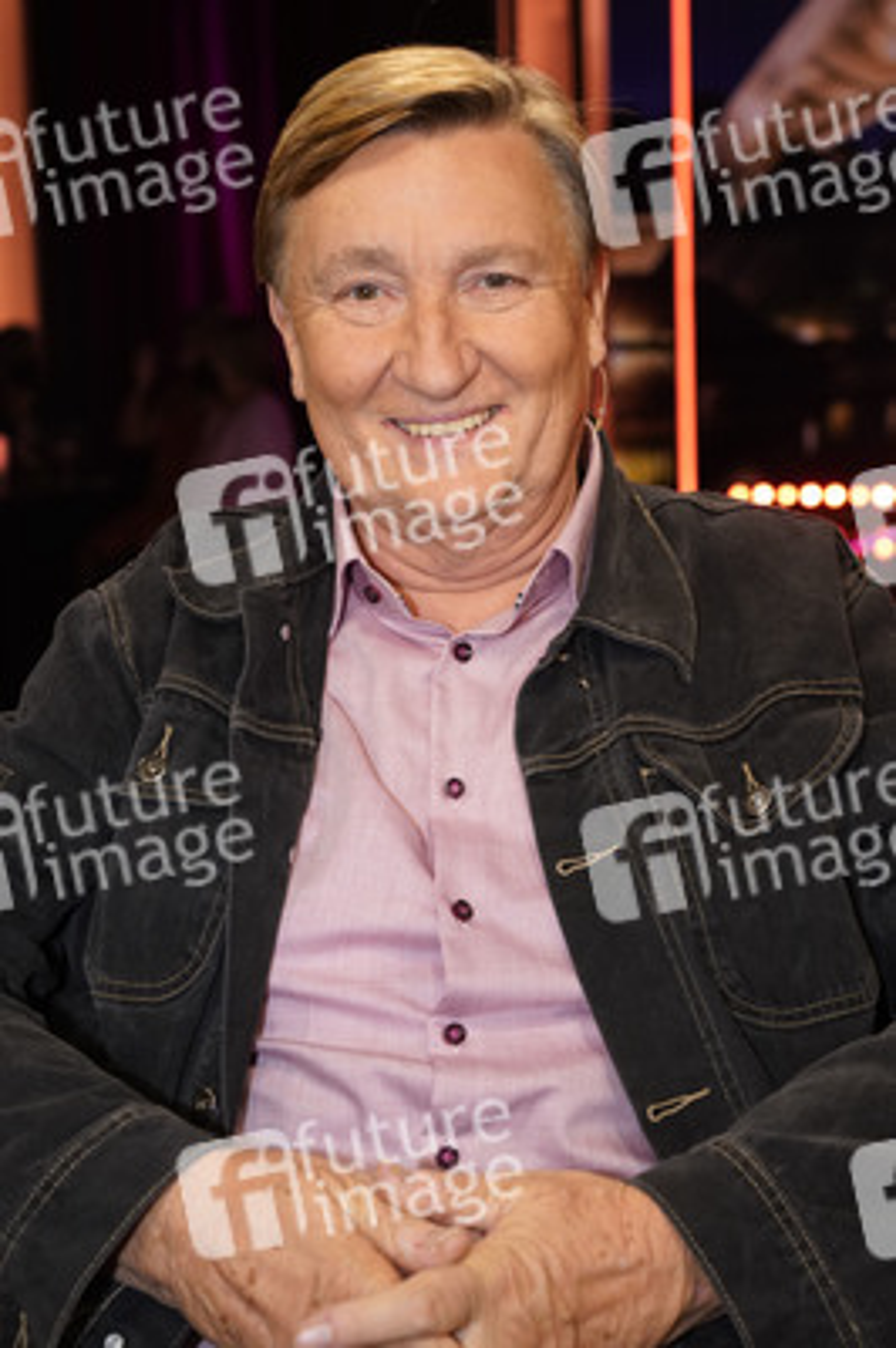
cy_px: 674
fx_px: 1683
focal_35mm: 45
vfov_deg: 43.6
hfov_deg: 29.8
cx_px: 448
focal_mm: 45
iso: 1600
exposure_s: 1/125
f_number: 4.5
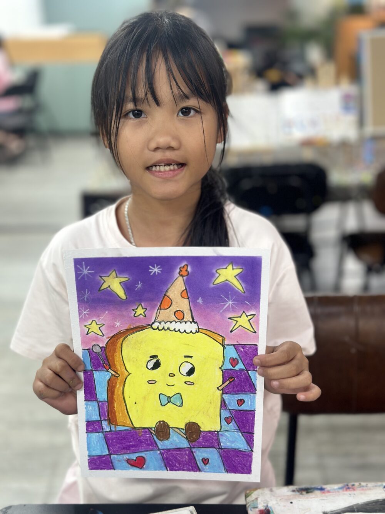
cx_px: 192
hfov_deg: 30.3
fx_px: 712
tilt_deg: -18.3
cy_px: 257
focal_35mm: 48
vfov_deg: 39.7
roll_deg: +1.2
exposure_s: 1/50
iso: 100
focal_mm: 6.86
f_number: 1.78
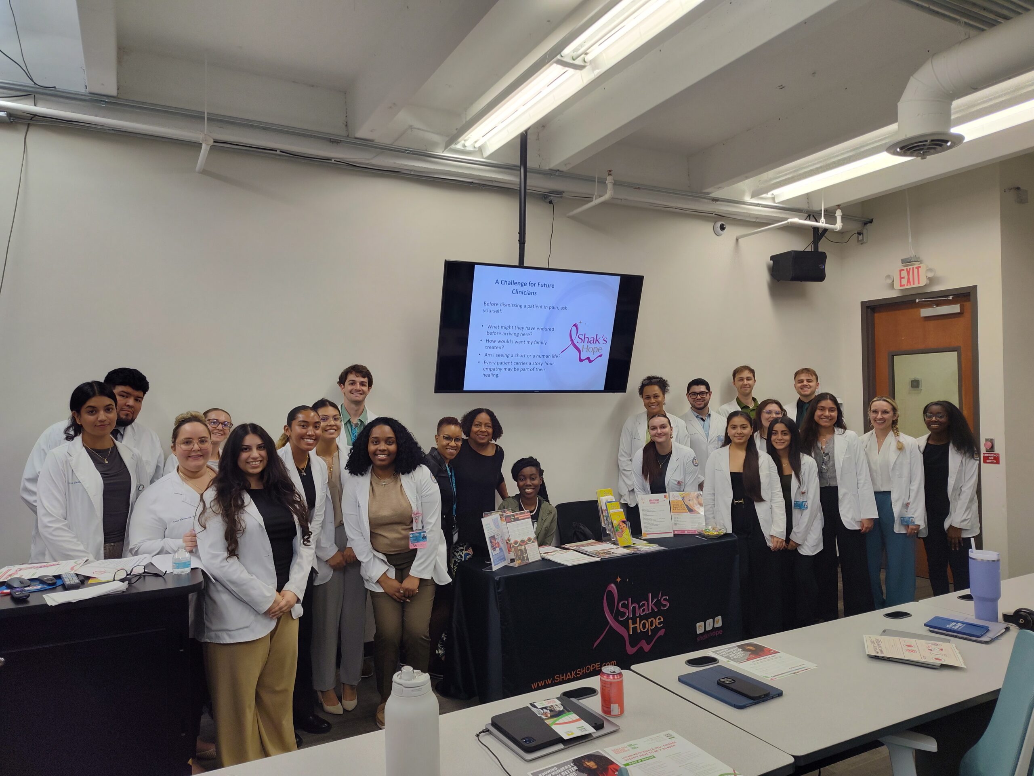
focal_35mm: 23
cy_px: 388
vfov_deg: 58.9
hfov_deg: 73.9
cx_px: 517
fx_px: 687
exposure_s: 1/120
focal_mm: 5.56
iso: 275
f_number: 1.8
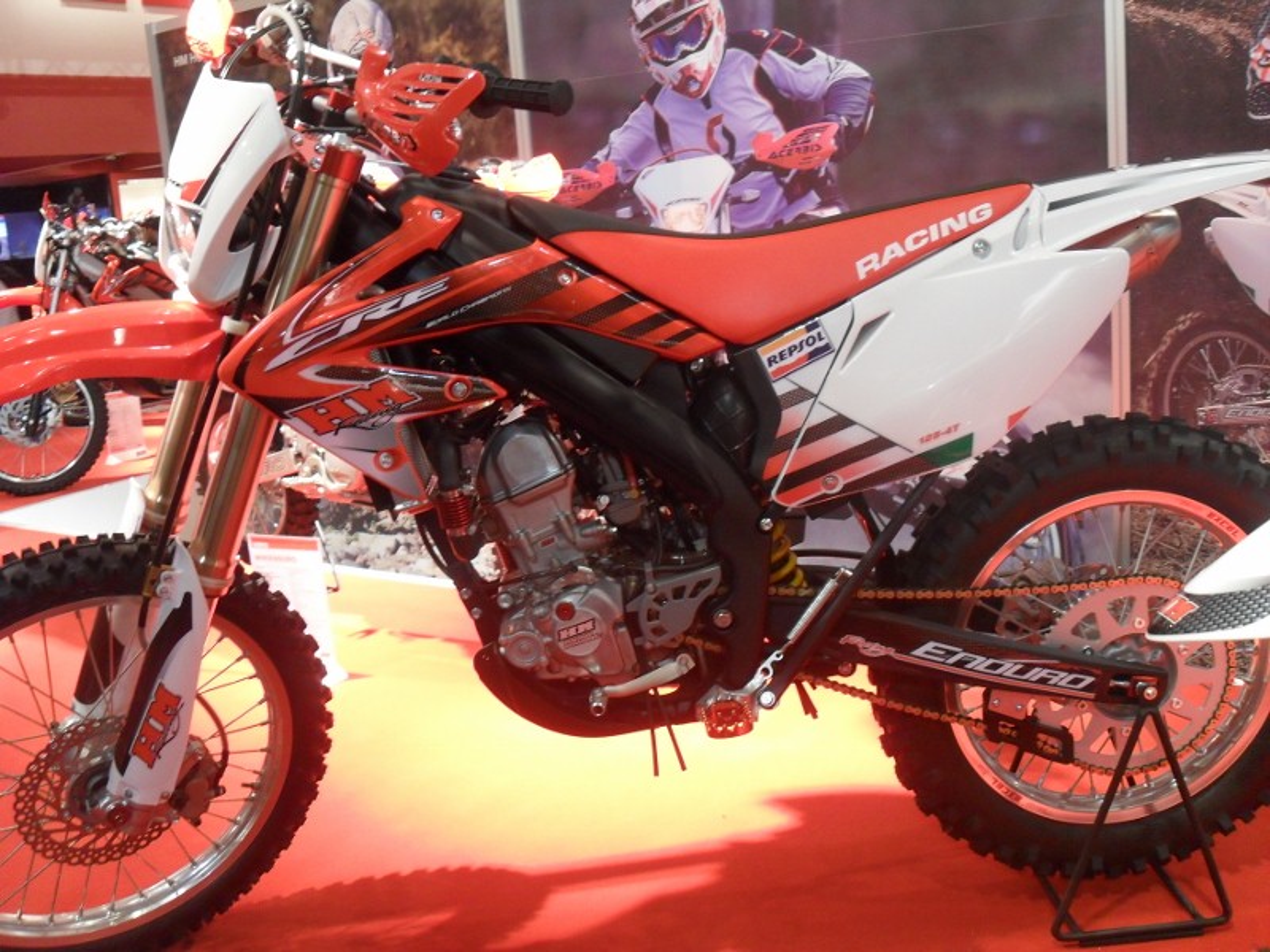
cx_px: 635
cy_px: 476
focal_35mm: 35
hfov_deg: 52.6
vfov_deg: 40.7
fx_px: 1284
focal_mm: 6.2
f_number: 2.8
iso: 200
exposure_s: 1/20
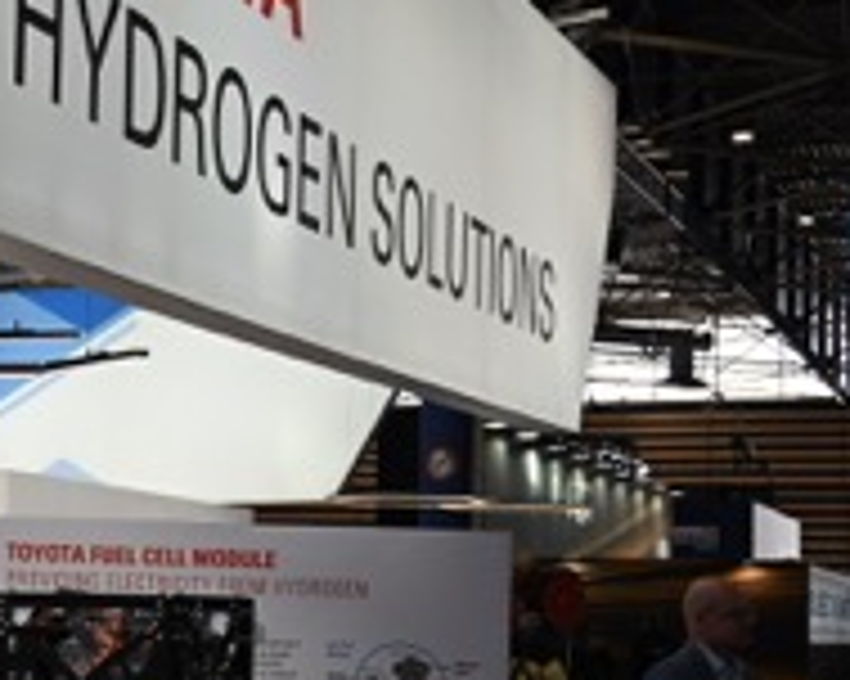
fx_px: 2238
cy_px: 484
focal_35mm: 89
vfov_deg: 17.2
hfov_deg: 19.7
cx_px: -274
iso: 250
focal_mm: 28
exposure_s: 1/250
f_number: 4
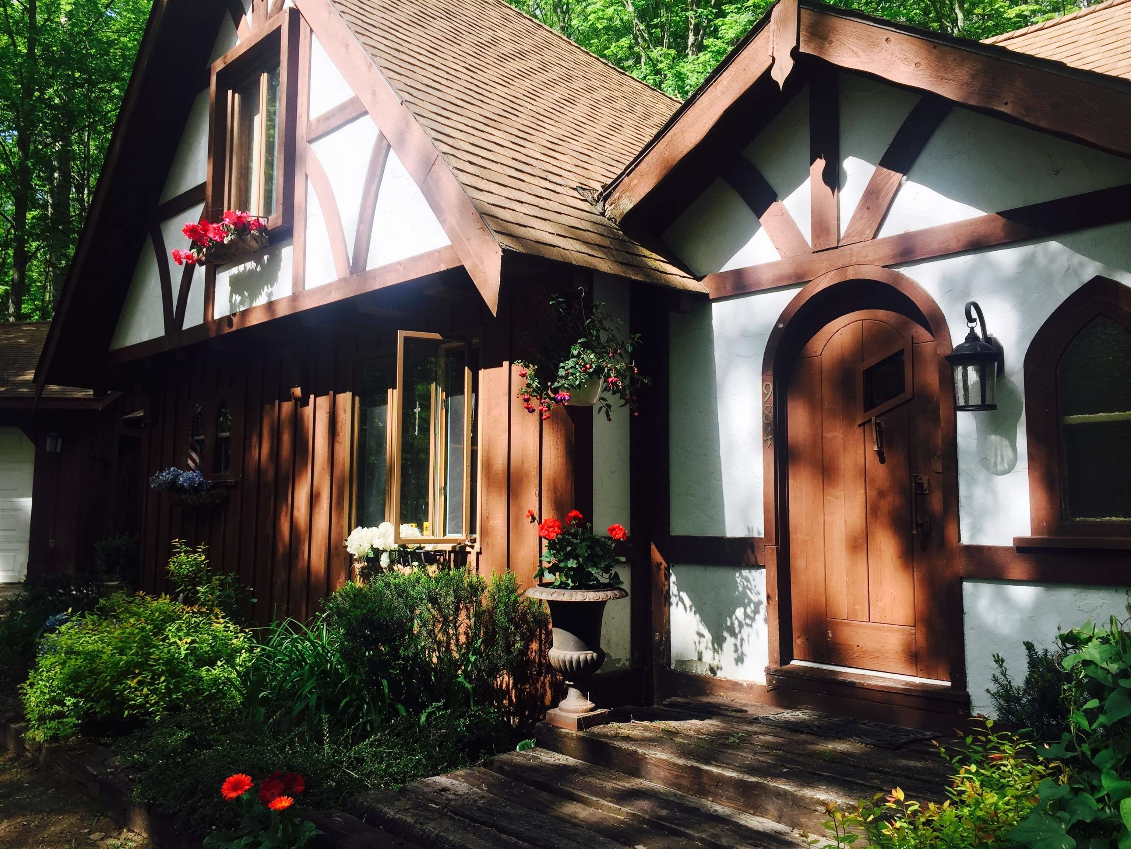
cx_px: 566
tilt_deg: +6.0
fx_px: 948
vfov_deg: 48.2
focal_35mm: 29
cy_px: 424
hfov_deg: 61.7
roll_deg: -1.7
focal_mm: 4.15
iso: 32
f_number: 2.2
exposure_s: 1/628
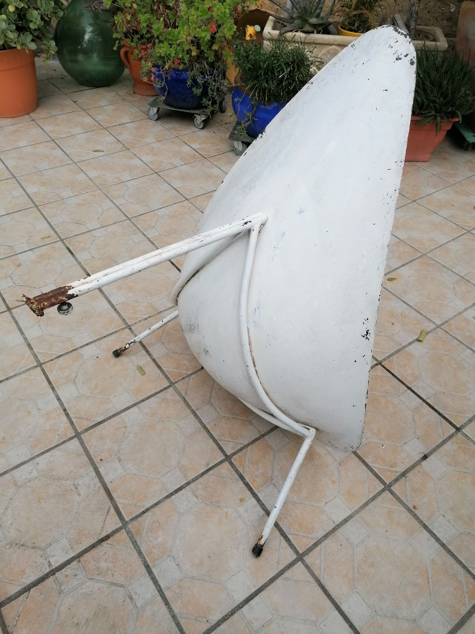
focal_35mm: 27
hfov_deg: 51.4
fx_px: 494
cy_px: 317
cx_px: 238
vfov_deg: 65.3
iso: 50
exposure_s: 1/649
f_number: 1.8
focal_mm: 4.75
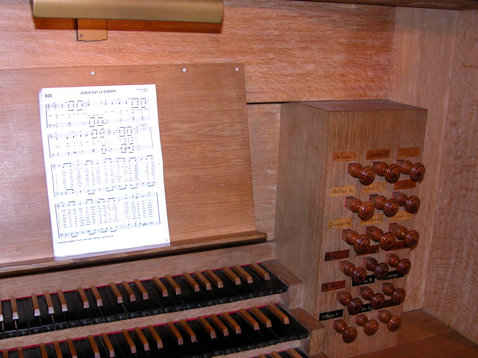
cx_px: 228
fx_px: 580
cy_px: 211
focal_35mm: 42
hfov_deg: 44.8
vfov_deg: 34.3
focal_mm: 8.9
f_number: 2.8
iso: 200
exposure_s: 1/60
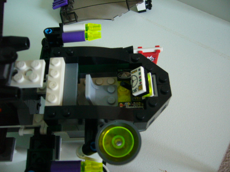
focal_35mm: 35
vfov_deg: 40.7
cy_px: 86
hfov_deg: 52.6
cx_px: 115
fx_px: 233
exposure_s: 1/13
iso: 160
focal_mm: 5.8
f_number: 2.8
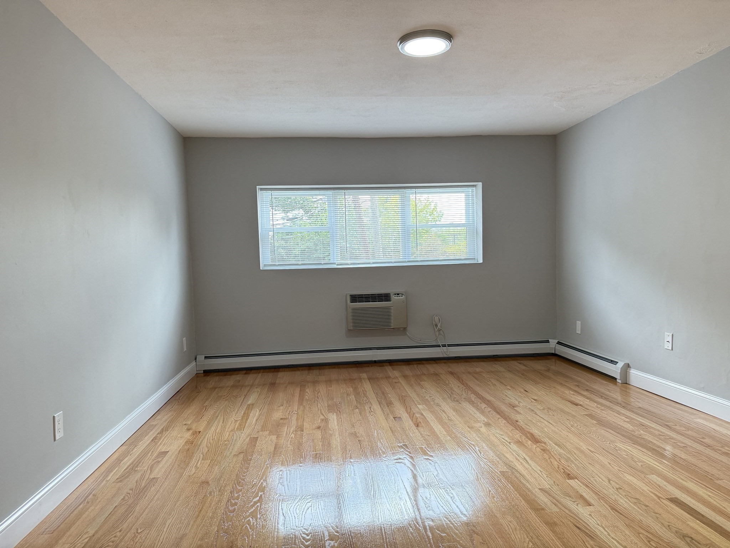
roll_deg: +1.6
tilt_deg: -2.0
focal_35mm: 24
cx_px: 365
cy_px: 274
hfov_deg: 71.6
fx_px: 506
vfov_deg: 56.8
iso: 160
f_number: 1.78
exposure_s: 1/138
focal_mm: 6.76
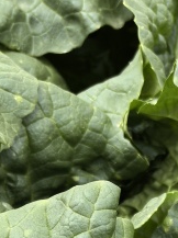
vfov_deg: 12.3
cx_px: 275
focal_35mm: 133
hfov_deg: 10.7
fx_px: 915
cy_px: 537
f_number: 2
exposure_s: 1/196
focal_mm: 5.75
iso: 50
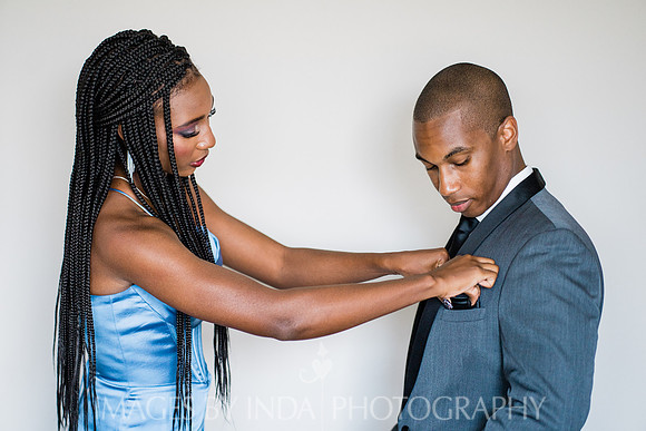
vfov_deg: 16.1
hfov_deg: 23.9
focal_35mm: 85
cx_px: 323
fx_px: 1526
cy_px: 216
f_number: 2.2
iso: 400
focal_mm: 85
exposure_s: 1/160
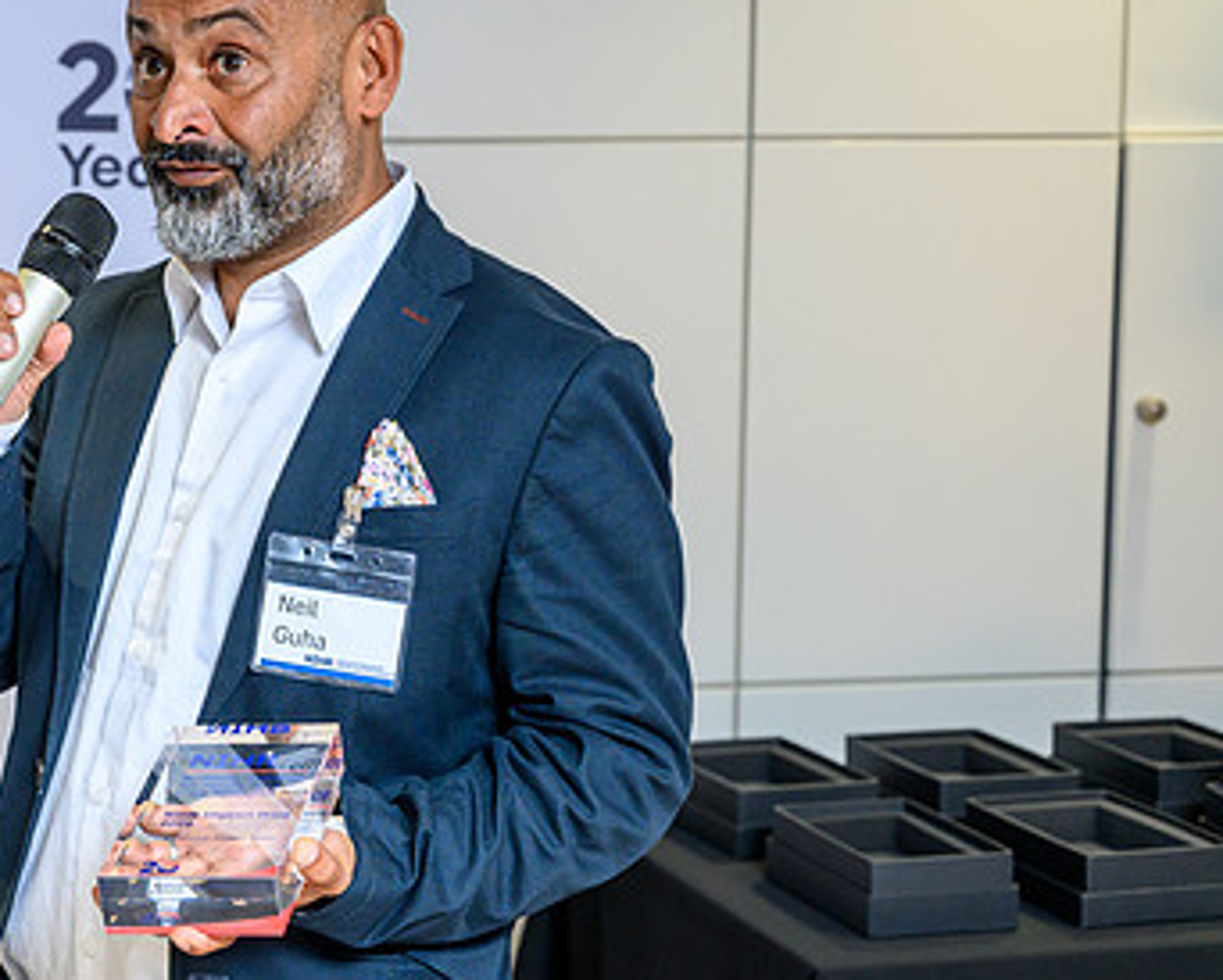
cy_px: 388
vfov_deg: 17.1
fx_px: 3260
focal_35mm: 90
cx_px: 193
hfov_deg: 20.9
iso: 1250
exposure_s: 1/200
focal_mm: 56
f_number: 4.5
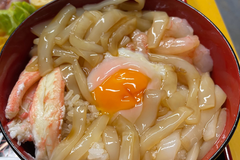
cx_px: 116
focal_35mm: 30
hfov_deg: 61.9
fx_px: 200
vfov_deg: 43.5
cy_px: 88
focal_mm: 4.2
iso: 64
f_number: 1.6
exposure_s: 1/60
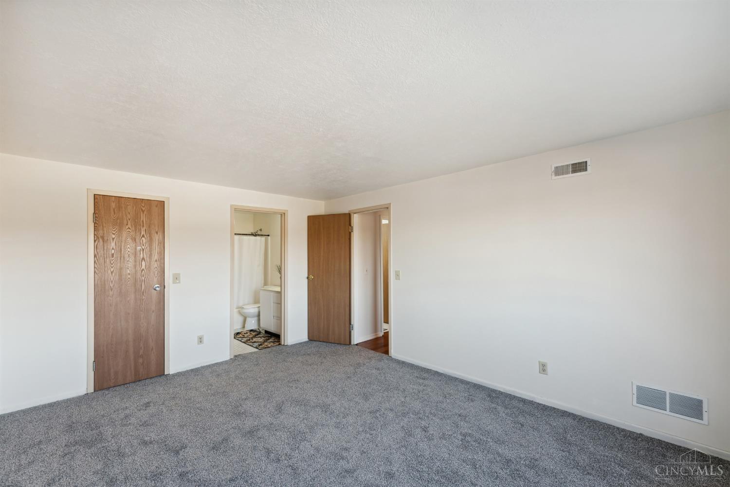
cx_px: 365
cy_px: 244
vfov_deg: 77.3
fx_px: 304
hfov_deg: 100.4
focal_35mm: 15
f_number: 8
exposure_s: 1/8
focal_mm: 15
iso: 100
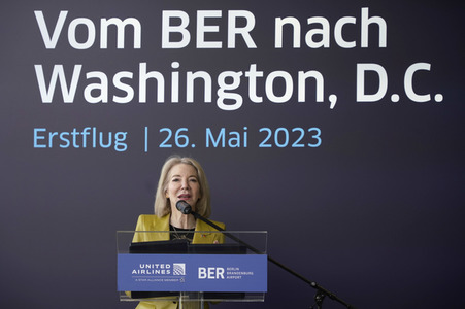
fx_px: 1291
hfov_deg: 20.4
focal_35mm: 100
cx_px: 232
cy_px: 154
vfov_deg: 13.7
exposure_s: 1/500
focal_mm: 100
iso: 640
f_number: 5.6
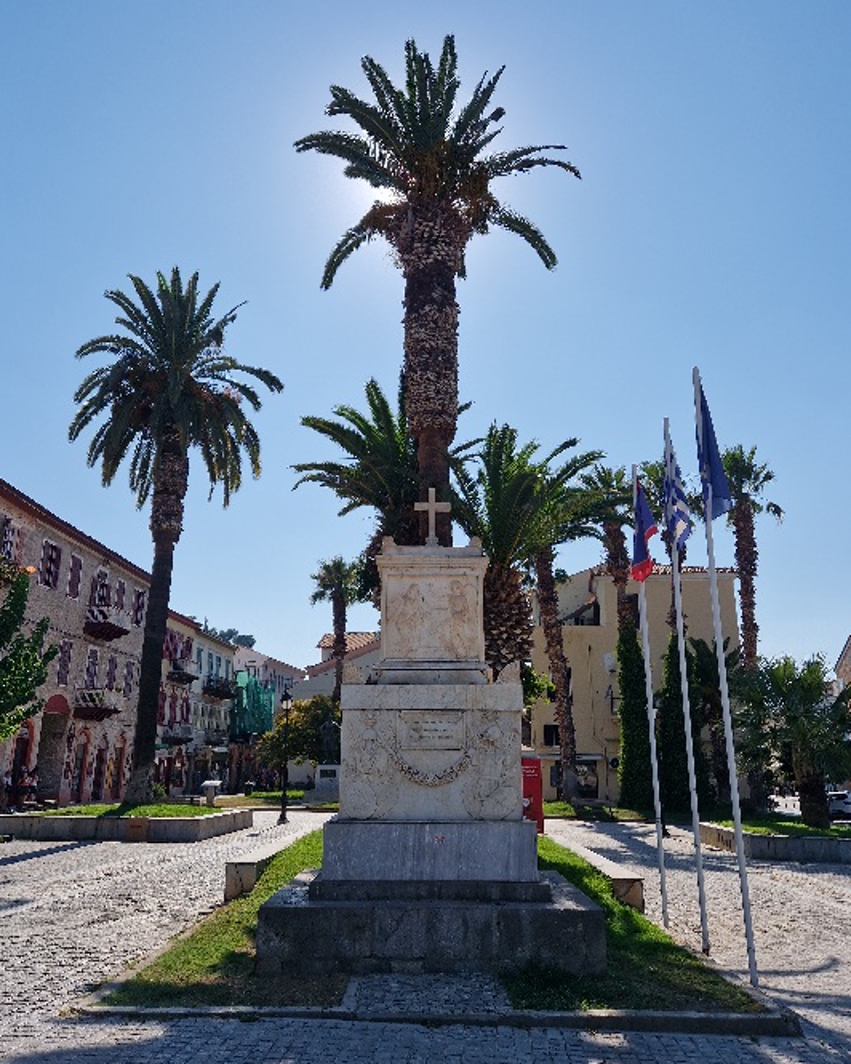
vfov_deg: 64.0
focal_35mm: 27
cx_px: 438
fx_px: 850
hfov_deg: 53.2
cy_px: 512
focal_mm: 5.4
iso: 50
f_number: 1.8
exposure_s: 1/5000
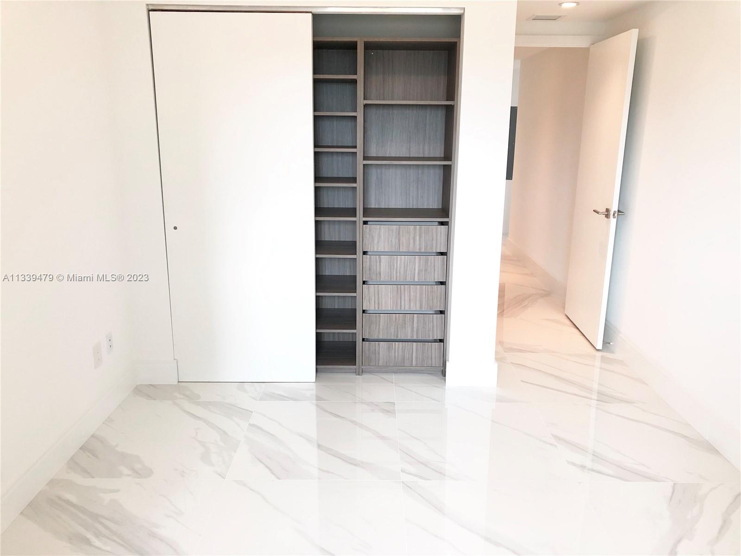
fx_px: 599
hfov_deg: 63.4
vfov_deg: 49.7
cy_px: 278
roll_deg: -0.5
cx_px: 370
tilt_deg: -14.7
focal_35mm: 28
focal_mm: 4
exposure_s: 1/84
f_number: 1.8
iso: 40
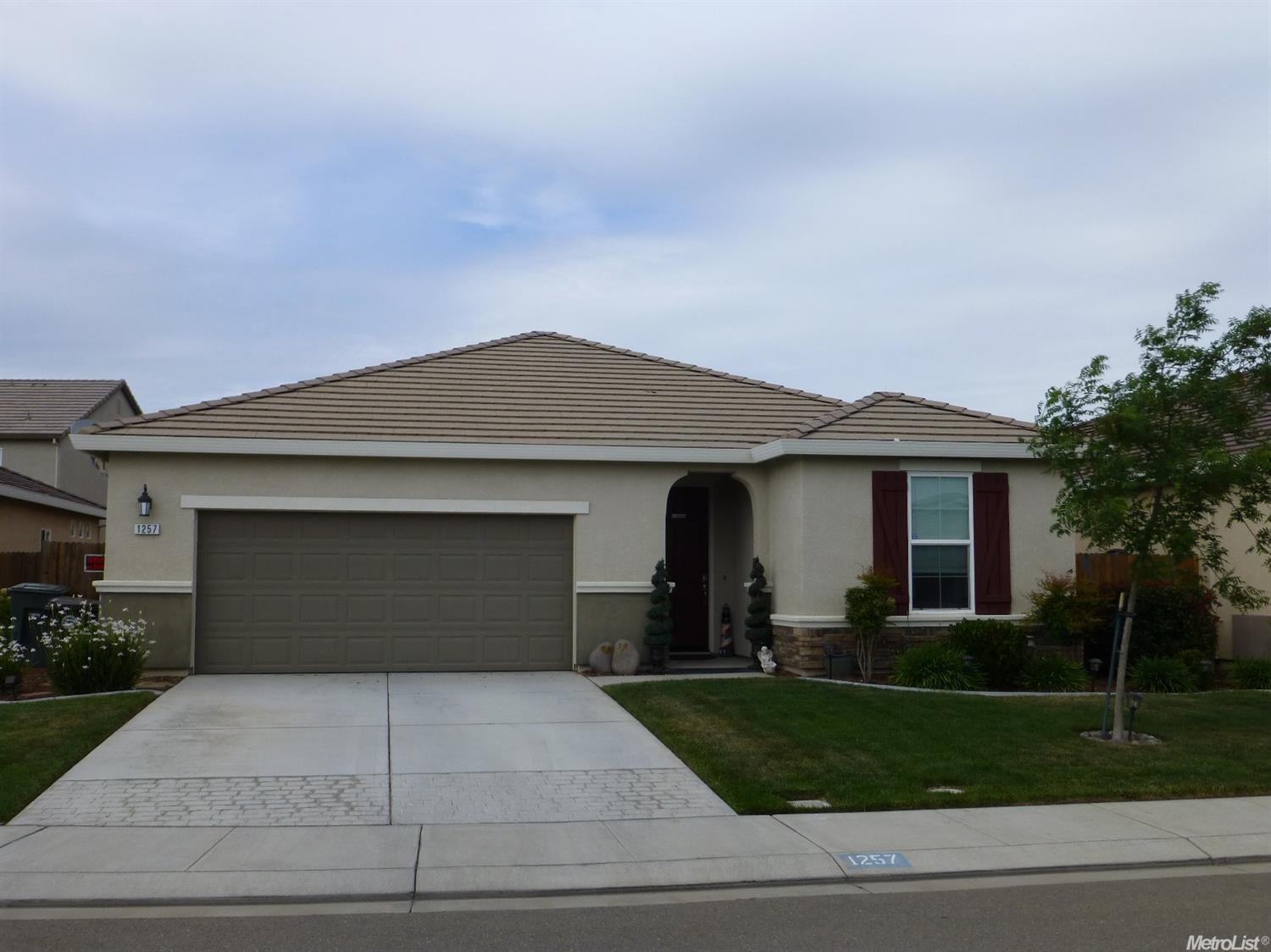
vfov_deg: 41.8
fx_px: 1248
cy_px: 476
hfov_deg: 54.0
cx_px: 636
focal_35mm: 34
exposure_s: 1/1300
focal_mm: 6.1
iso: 100
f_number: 3.7
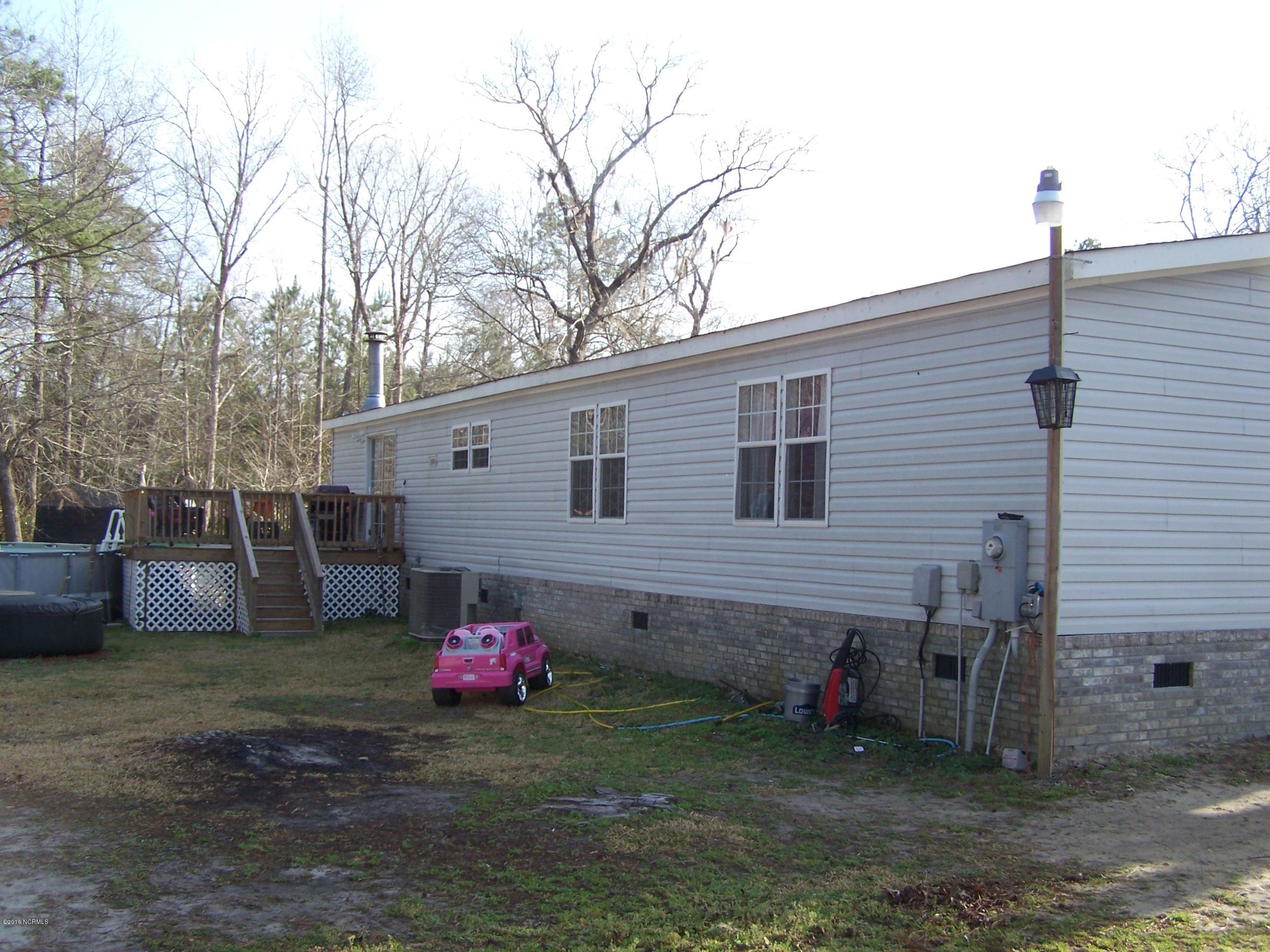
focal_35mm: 38
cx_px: 635
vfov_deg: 37.7
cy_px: 476
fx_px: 1394
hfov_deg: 49.0
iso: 80
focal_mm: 6.3
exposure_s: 1/250
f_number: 2.8
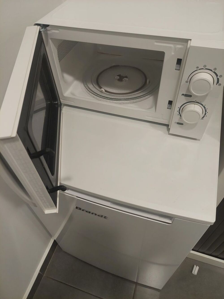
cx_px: 112
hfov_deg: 54.9
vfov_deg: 69.4
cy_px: 150
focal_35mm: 25
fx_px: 216
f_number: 1.8
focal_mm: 5.23
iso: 100
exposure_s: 1/100
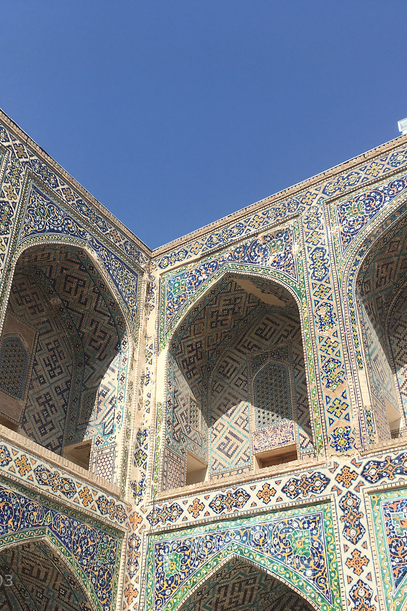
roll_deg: -2.4
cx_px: 157
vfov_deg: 47.4
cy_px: 310
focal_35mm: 41
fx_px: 695
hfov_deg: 32.5
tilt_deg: +36.2
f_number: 2.2
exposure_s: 1/1832
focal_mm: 4.15
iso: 25
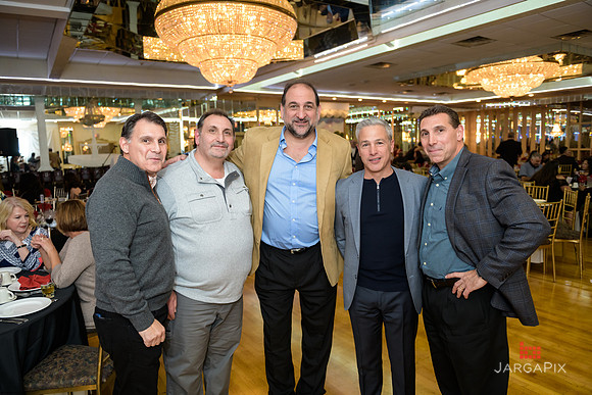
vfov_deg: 49.6
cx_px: 296
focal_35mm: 26
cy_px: 198
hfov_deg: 69.4
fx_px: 428
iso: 1000
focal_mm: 26
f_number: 3.2
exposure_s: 1/125
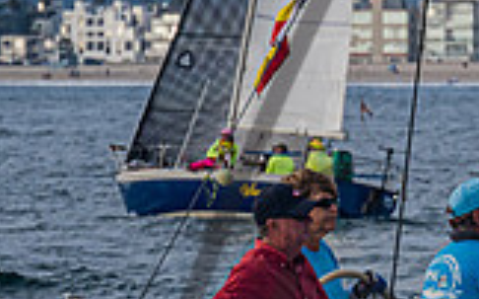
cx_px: 815
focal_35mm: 608
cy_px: 213
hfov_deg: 3.4
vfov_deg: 2.2
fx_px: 7932
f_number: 6.3
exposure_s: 1/640
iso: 400
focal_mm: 140
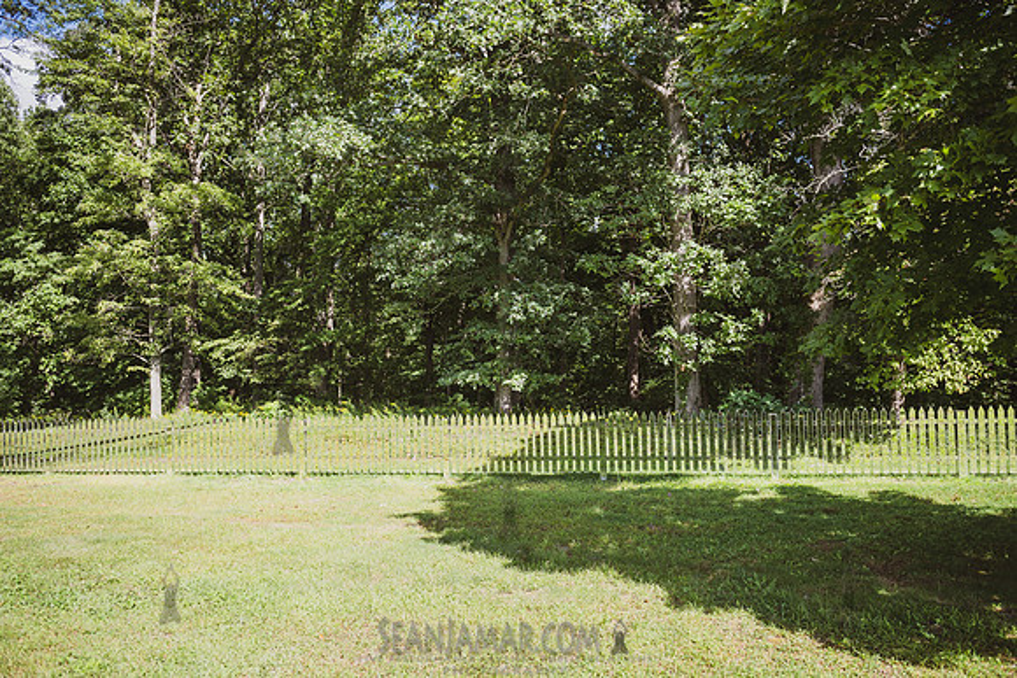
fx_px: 735
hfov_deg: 69.4
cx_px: 508
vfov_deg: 49.6
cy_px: 339
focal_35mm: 26
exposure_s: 1/320
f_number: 4
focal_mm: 26
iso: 100
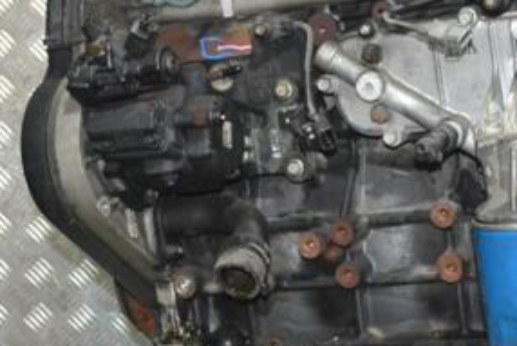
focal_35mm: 107
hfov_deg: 19.0
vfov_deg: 12.8
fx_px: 1537
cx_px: 378
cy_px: 127
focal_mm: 34
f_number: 5
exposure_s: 1/60
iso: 3200
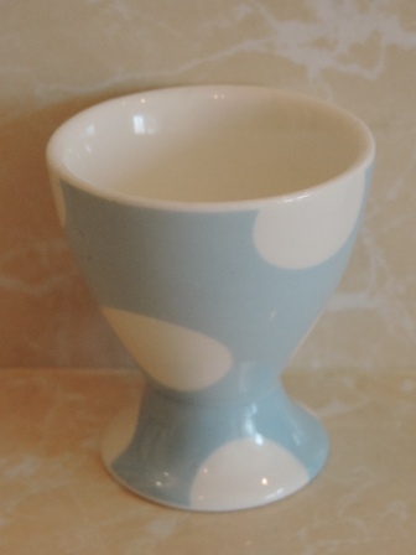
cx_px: 208
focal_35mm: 100
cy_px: 278
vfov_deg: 19.6
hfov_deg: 14.8
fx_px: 1602
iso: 280
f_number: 4.1
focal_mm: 17.8
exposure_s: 1/100
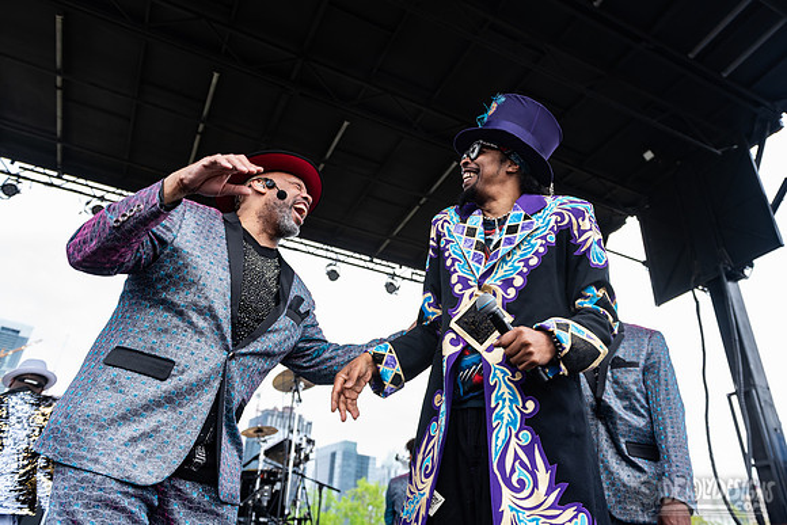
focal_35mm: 26
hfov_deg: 68.5
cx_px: 432
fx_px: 577
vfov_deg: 48.9
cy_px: 237
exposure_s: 1/160
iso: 400
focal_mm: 24
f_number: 4
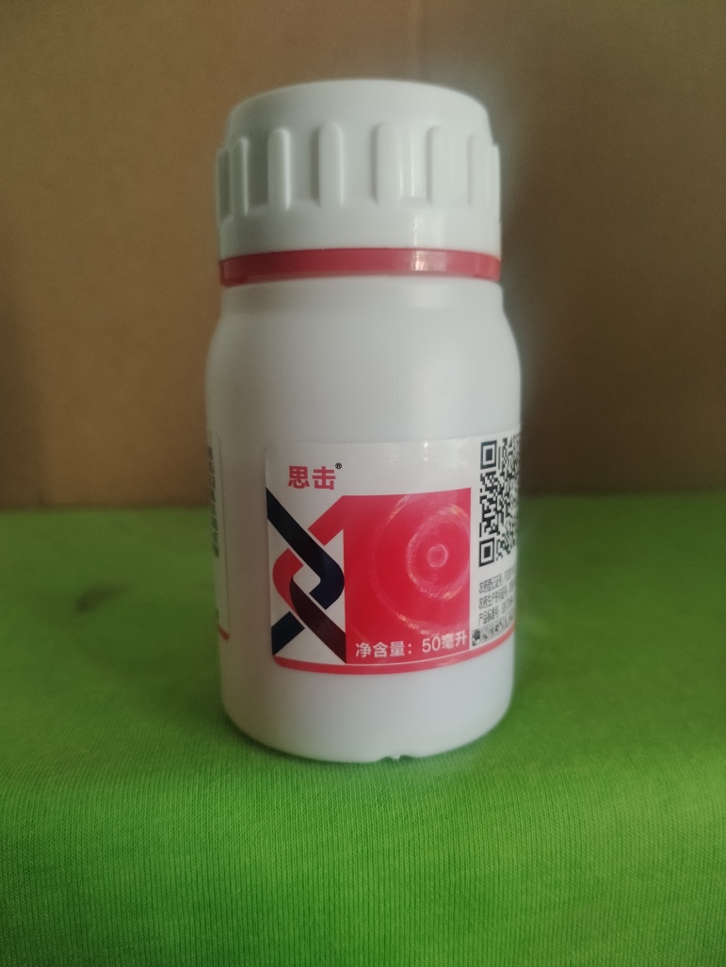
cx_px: 350
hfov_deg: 51.4
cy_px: 500
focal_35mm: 27
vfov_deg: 65.3
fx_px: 755
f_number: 1.8
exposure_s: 1/33.3
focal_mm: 4.25
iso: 590
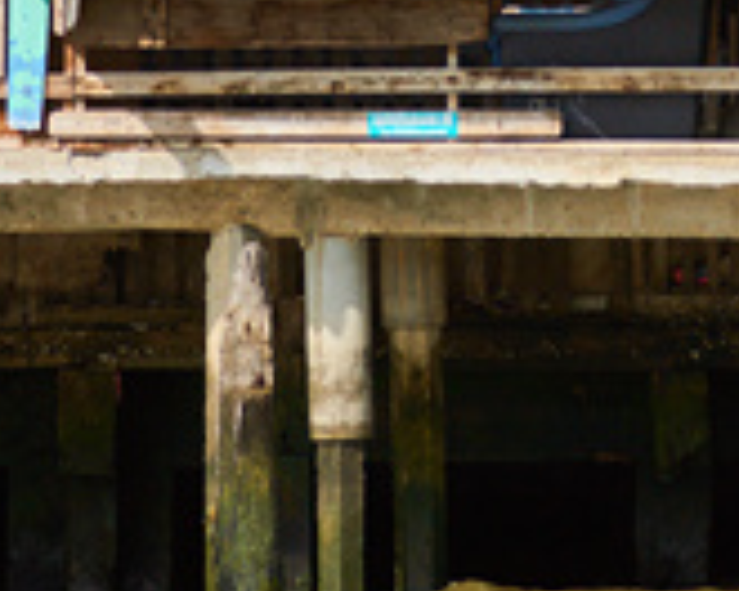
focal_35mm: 398
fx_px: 8705
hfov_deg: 4.9
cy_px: -351
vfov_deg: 3.9
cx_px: 636
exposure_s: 1/350
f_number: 4
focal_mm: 100
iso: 200
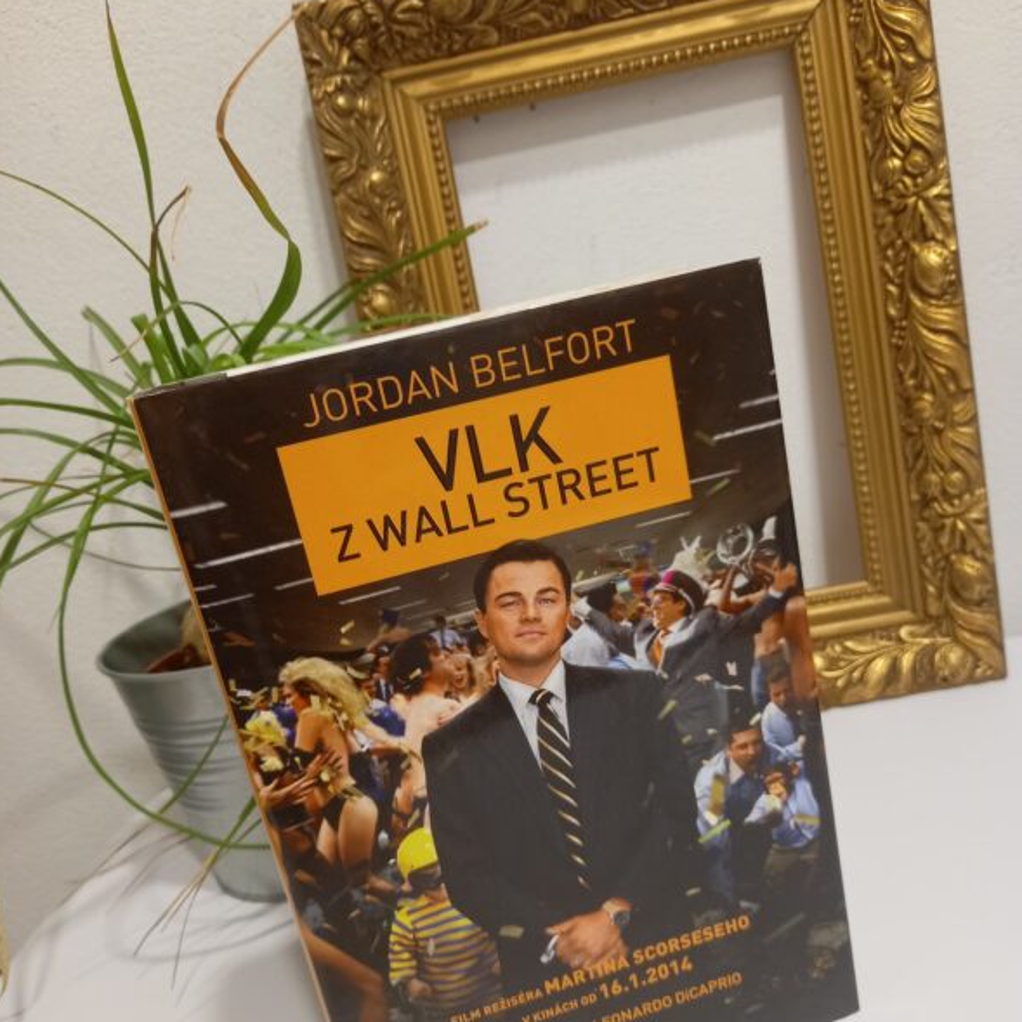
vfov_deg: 53.8
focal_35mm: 30
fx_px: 1002
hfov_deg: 54.0
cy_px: 592
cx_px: 515
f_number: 2
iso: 250
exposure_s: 1/25
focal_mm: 4.6
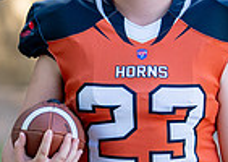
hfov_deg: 8.0
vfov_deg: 5.7
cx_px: 151
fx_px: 1628
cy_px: 67
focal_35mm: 252
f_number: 1.2
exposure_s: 1/1600
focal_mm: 50
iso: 200
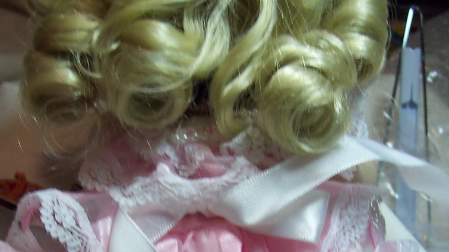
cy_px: 286
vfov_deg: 18.0
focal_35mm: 64
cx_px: 189
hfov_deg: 32.8
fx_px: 762
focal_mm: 5.6
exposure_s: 1/45
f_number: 2.8
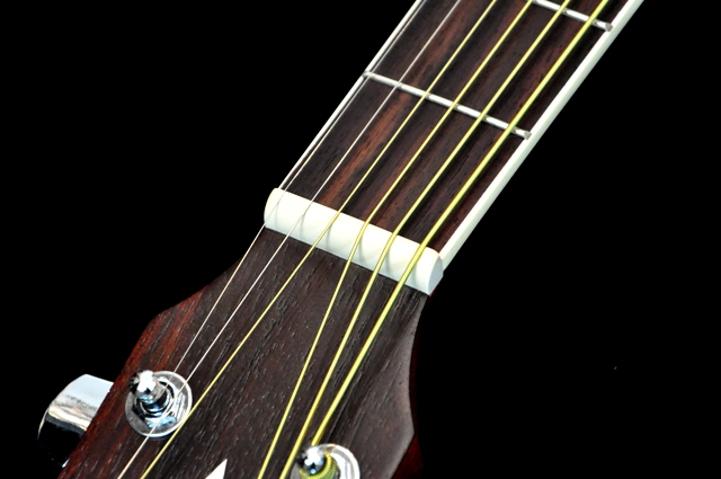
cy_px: 240
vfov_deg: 8.7
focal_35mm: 158
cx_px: 360
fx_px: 3150
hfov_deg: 13.1
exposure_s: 1/15
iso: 3200
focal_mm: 105
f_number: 5.6
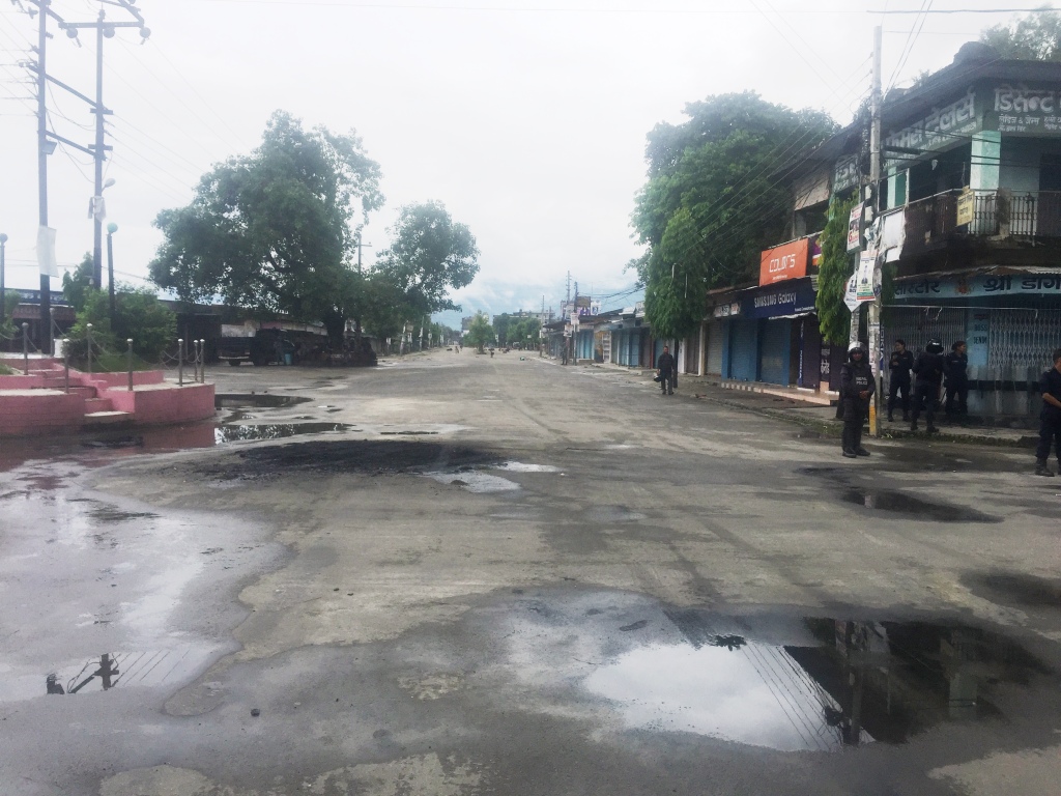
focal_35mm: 29
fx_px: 889
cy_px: 398
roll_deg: -2.5
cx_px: 530
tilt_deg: -2.1
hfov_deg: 61.7
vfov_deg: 48.2
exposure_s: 1/1364
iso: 32
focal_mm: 4.15
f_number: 2.2
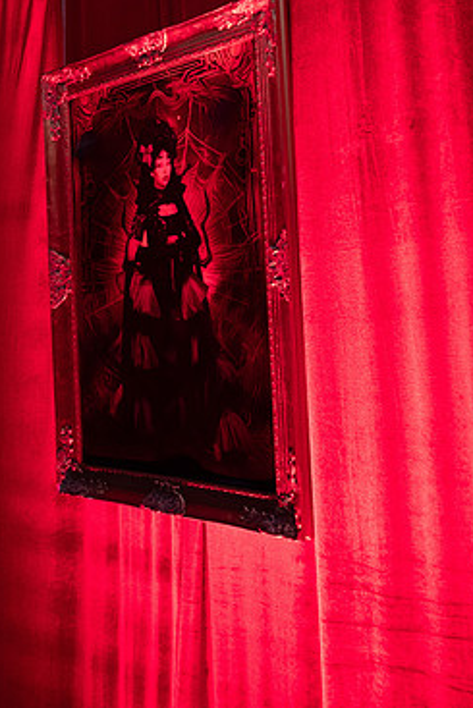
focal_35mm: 38
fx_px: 748
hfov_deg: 35.1
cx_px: 216
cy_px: 276
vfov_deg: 50.3
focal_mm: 20.6
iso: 1600
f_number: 2.8
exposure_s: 1/60
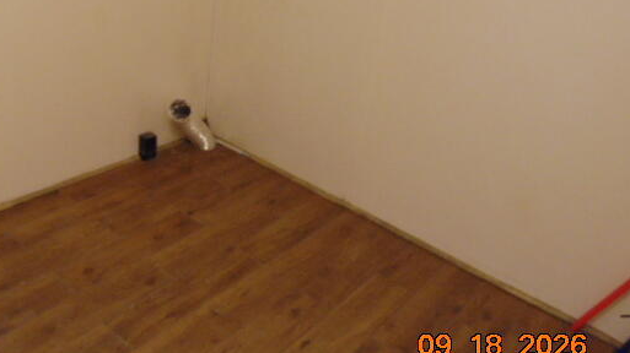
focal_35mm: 34
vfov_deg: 34.2
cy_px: 112
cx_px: 239
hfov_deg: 57.4
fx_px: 568
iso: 250
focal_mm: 4.5
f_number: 3
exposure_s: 1/30
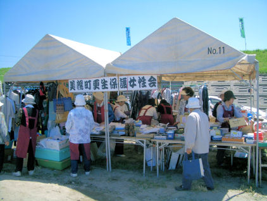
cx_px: 134
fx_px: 270
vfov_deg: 40.7
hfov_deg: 52.6
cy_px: 100
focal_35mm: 35
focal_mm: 5.8
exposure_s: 1/400
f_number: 4.3
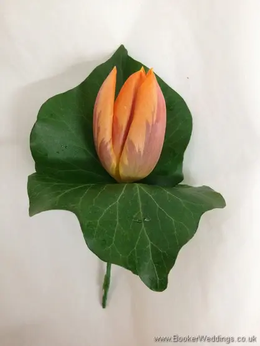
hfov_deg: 40.7
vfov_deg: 52.6
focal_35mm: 35
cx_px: 130
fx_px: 350
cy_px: 173
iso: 125
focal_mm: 4.28
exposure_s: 1/20
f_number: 2.4
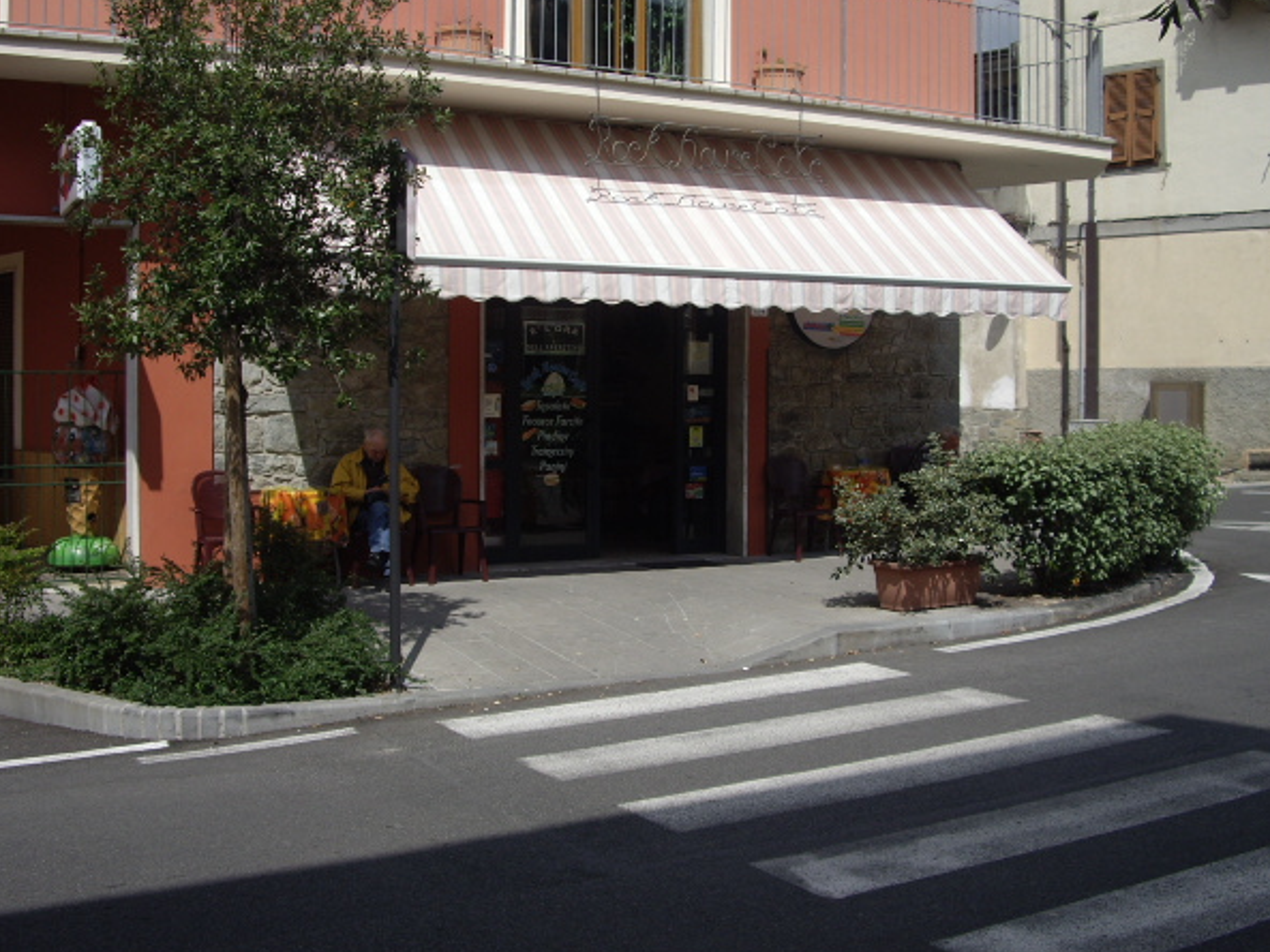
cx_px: 668
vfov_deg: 35.1
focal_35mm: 41
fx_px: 1505
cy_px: 449
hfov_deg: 45.7
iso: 50
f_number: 5.6
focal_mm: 7.9
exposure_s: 1/320
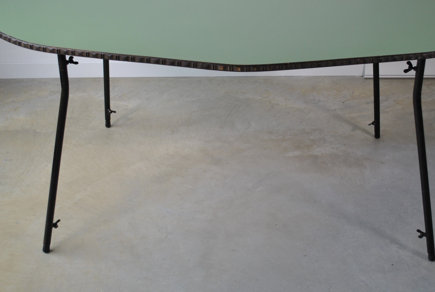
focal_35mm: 51
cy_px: 108
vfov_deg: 26.5
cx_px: 229
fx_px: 617
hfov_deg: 38.8
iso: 100
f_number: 4
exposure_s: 1/50
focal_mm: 24
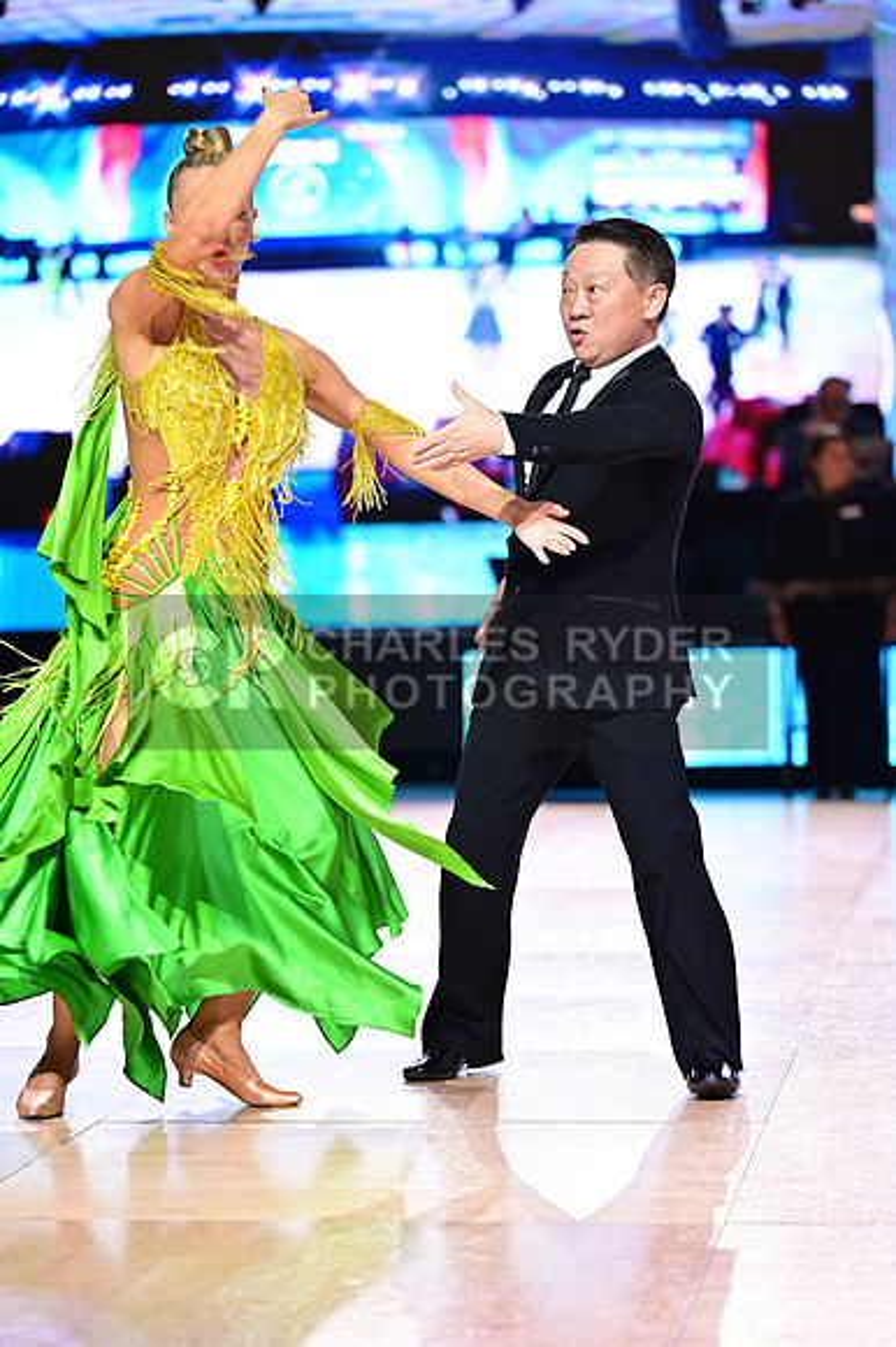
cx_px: 448
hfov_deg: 11.4
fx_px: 4485
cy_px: 674
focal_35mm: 120
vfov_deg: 17.1
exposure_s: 1/400
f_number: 2.8
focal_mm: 120
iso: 1600
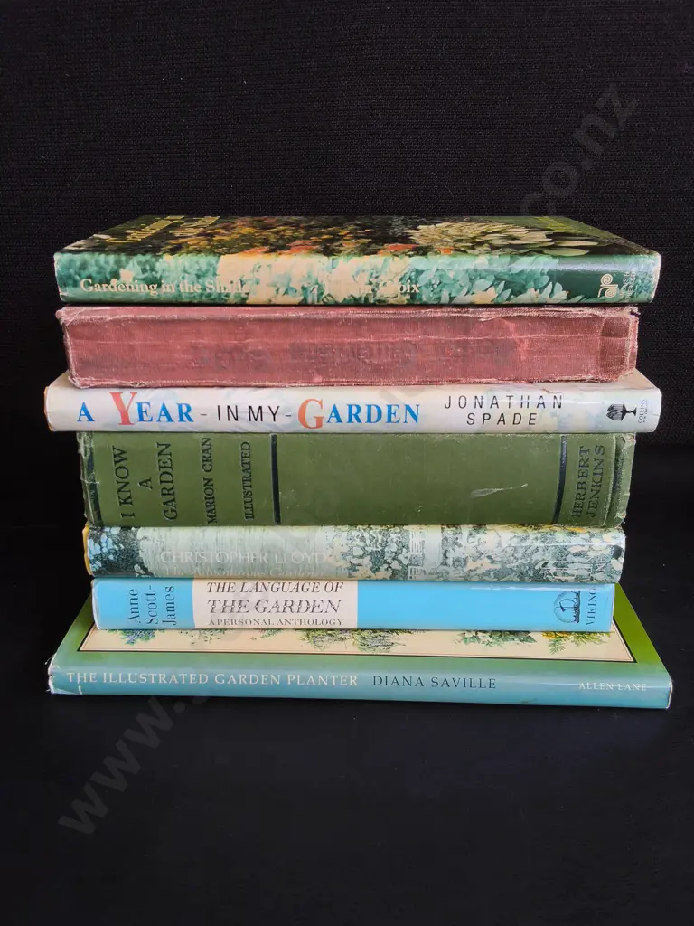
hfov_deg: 51.4
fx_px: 722
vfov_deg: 65.3
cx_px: 347
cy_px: 463
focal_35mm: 27
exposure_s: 1/100
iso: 32
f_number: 2
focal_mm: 2.87
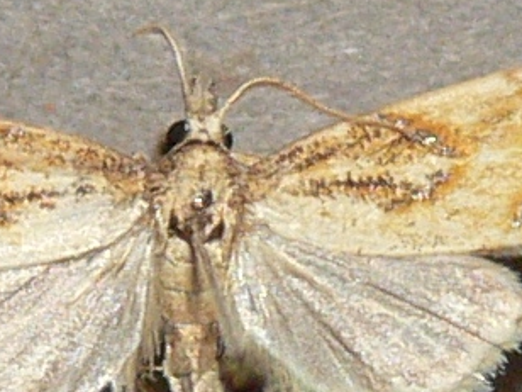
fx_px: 1161
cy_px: 294
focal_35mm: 77
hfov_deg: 25.3
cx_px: 197
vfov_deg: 19.0
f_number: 4
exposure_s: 1/30
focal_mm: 7.8
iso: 100
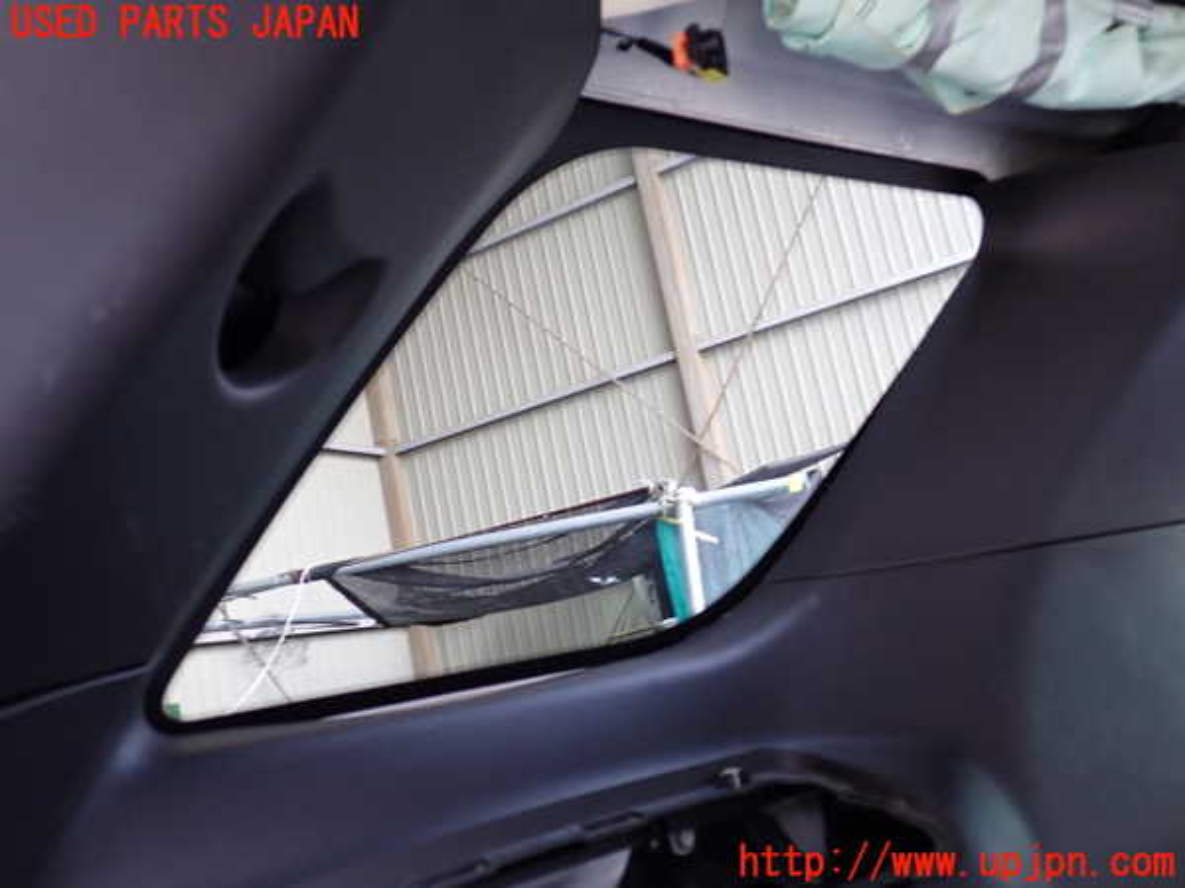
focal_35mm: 30
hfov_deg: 60.0
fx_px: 1027
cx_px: 592
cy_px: 444
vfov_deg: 46.8
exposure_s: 1/30
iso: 200
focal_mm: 5.4
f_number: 2.3
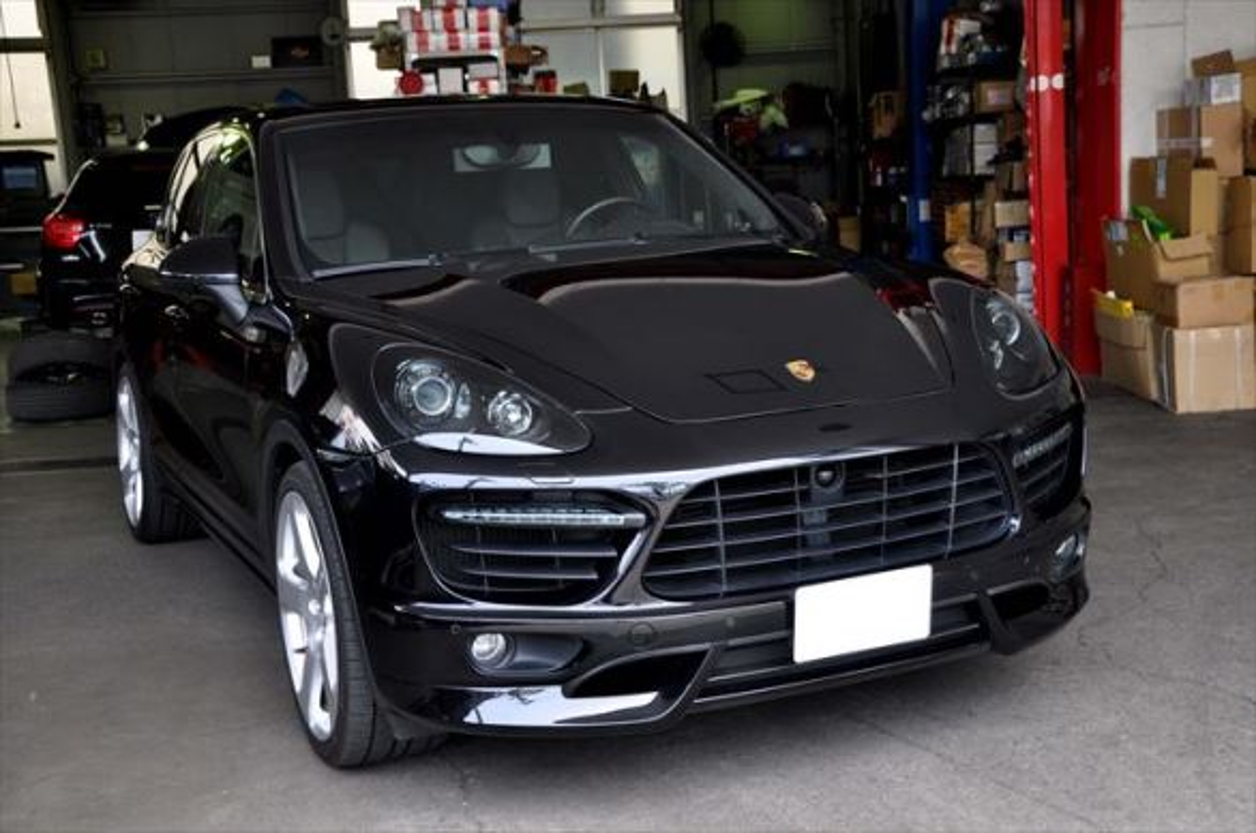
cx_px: 628
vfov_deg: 28.0
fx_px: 1672
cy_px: 416
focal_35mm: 48
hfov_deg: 41.2
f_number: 7.1
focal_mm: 32
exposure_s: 1/50
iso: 200
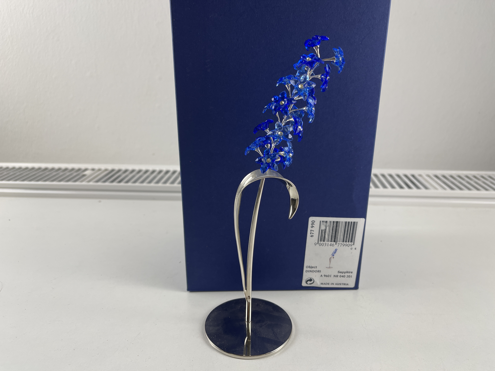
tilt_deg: -19.6
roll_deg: -0.2
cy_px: 186
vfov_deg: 54.9
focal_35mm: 25
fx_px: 357
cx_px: 248
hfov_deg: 69.4
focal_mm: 5.1
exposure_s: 1/109
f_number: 1.6
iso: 32
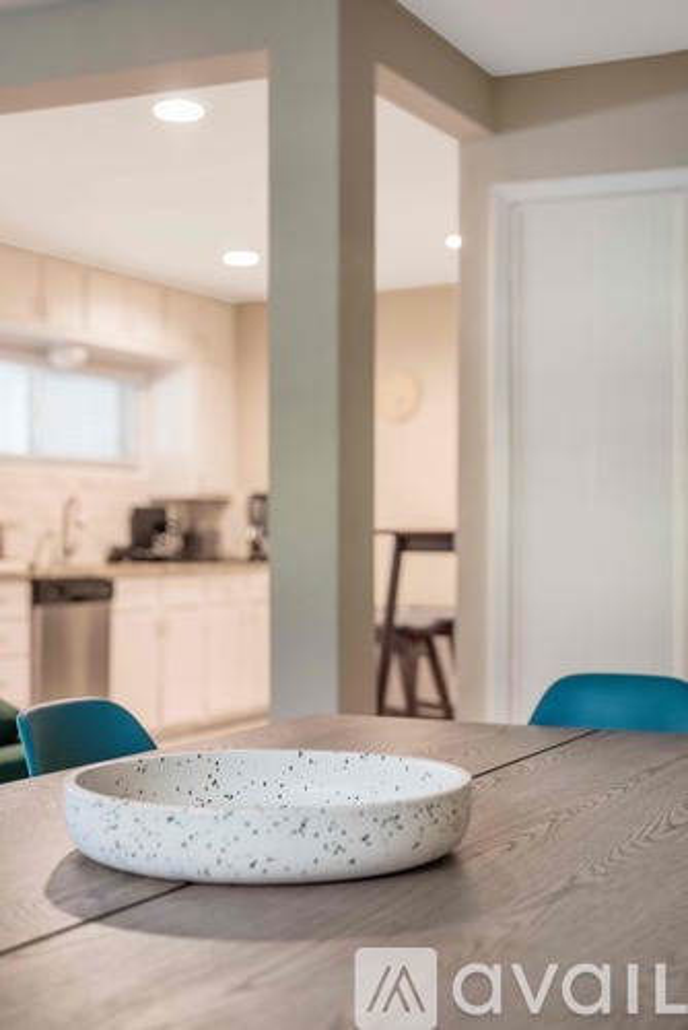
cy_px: 515
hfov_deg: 24.7
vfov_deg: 36.2
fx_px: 1574
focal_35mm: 55
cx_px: 344
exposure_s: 1/160
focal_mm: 55
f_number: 3.2
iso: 1600
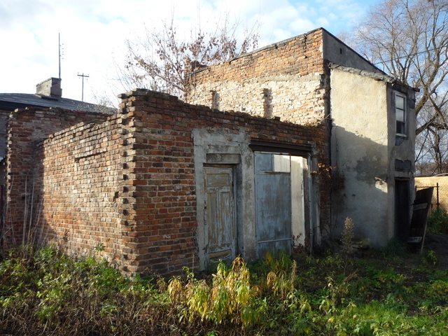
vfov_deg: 44.2
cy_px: 168
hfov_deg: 56.8
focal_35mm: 32
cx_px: 224
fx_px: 414
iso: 100
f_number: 4
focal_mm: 5.2
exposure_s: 1/200
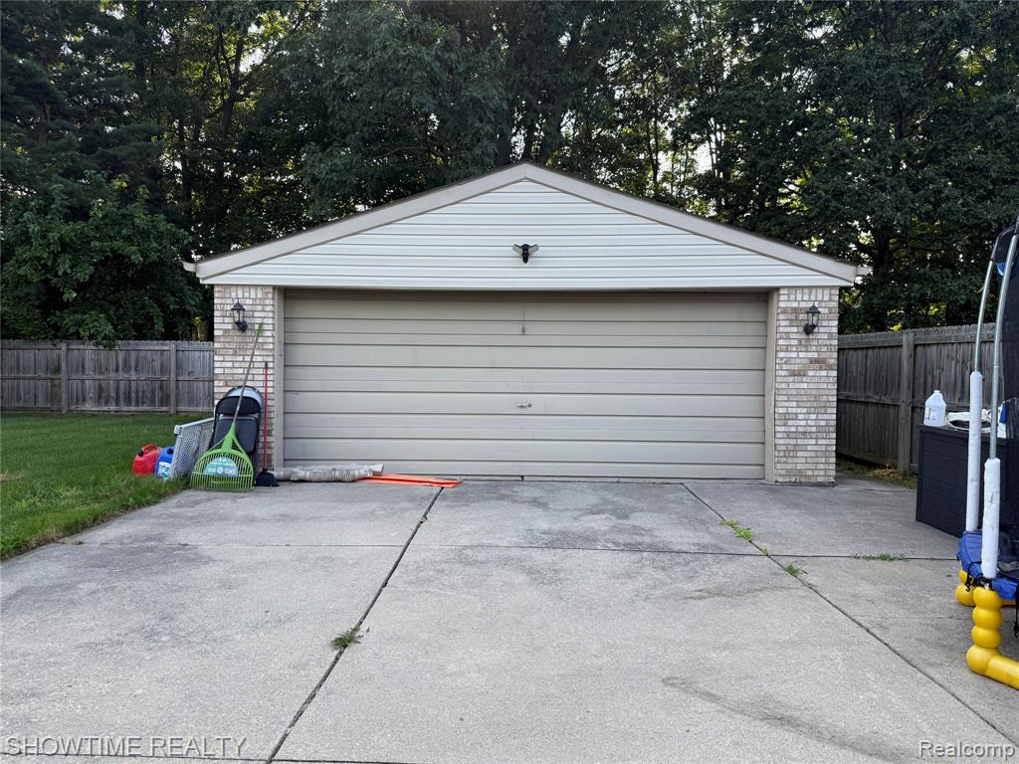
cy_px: 382
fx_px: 706
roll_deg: -1.5
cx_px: 510
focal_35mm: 24
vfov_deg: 56.8
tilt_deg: -0.9
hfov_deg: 71.6
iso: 80
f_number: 1.78
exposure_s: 1/765
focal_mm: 6.76
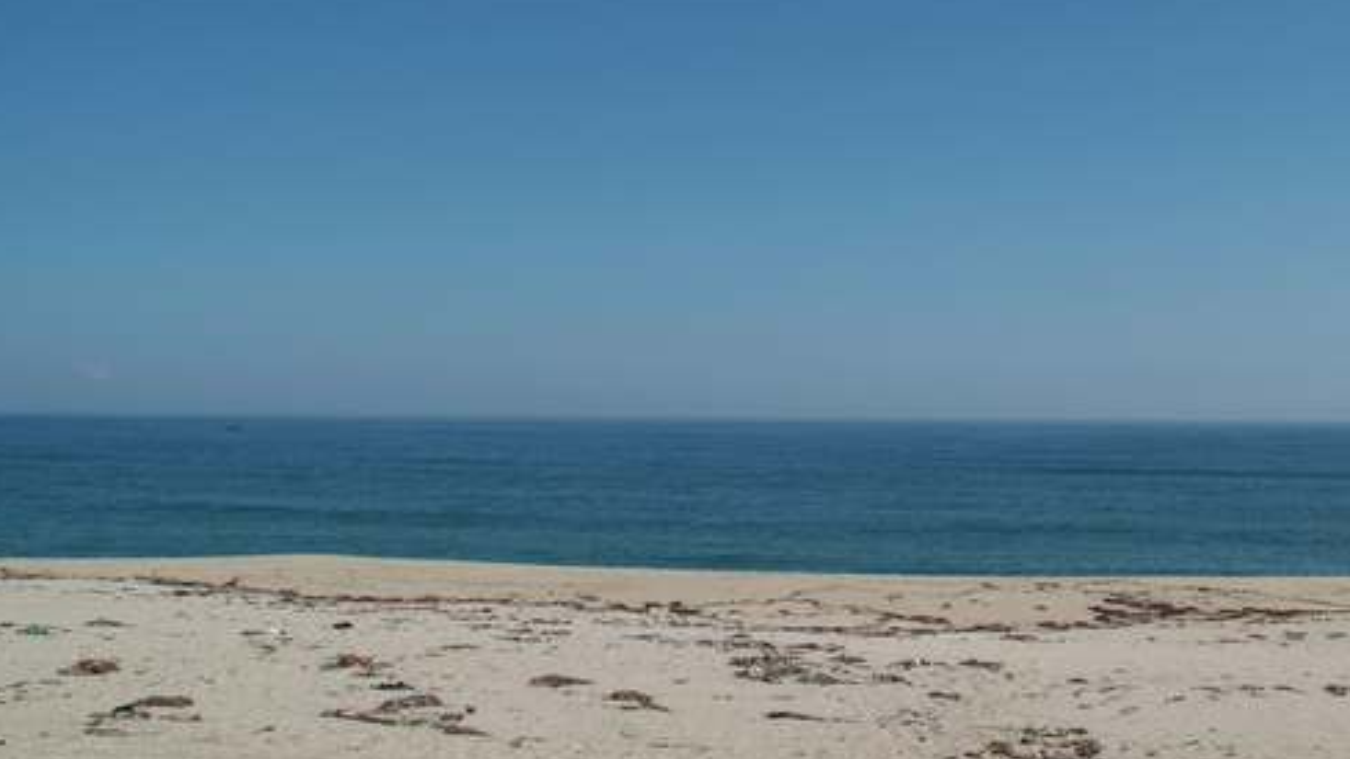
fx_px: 1611
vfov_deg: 26.5
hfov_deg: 44.8
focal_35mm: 45
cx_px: 904
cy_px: 362
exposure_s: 1/90
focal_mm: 20
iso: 100
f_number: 16
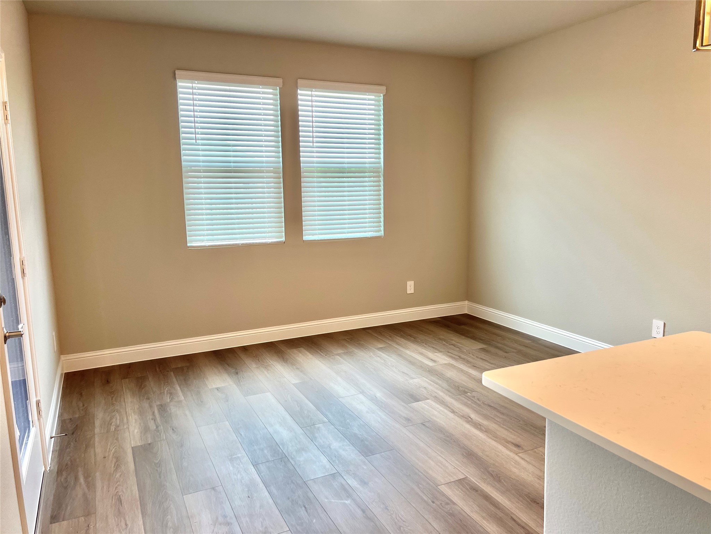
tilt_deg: -7.4
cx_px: 356
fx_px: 534
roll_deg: +1.6
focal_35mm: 26
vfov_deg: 53.1
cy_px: 267
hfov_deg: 67.3
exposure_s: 1/152
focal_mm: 5.7
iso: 64
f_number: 1.5
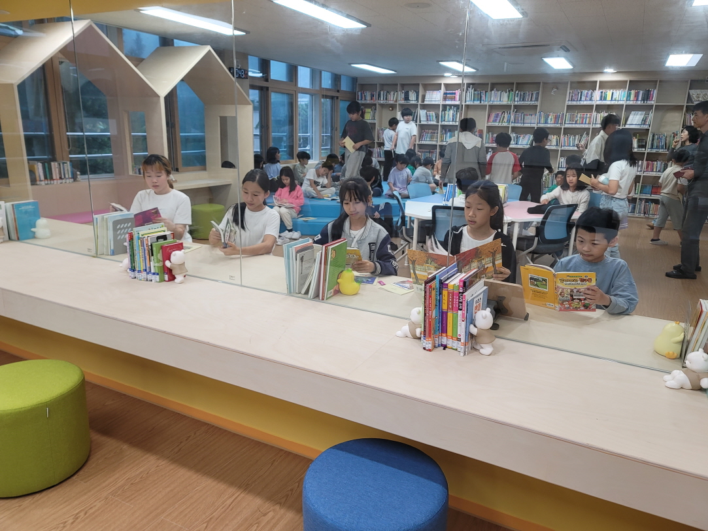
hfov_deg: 69.4
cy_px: 266
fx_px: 511
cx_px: 354
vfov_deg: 54.9
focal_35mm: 25
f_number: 1.8
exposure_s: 1/120
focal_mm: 7
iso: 100
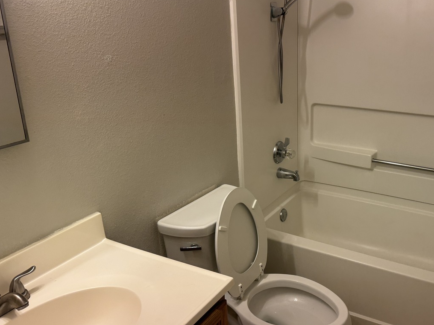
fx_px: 426
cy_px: 149
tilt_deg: -19.6
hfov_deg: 52.4
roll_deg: -0.1
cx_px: 307
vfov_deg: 41.8
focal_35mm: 34
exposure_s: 1/120
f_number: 1.78
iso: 64
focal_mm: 6.76
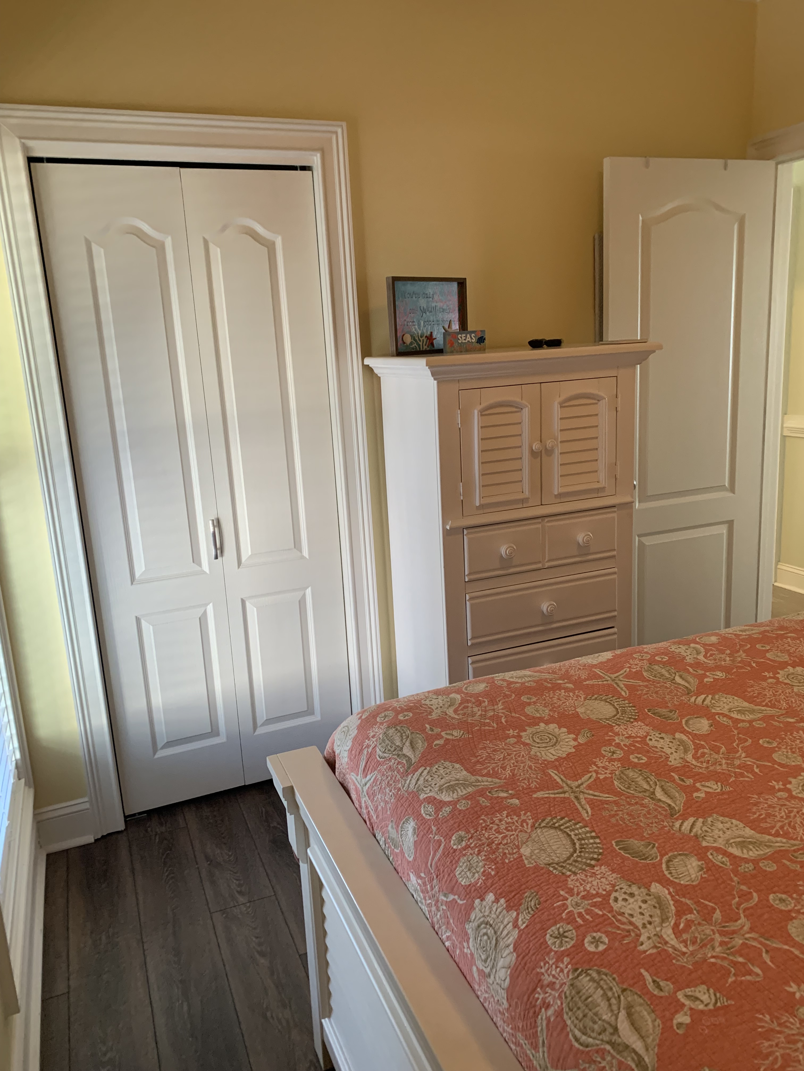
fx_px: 805
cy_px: 536
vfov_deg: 67.3
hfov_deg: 53.1
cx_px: 402
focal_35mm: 26
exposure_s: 1/60
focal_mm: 4.25
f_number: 1.8
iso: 200
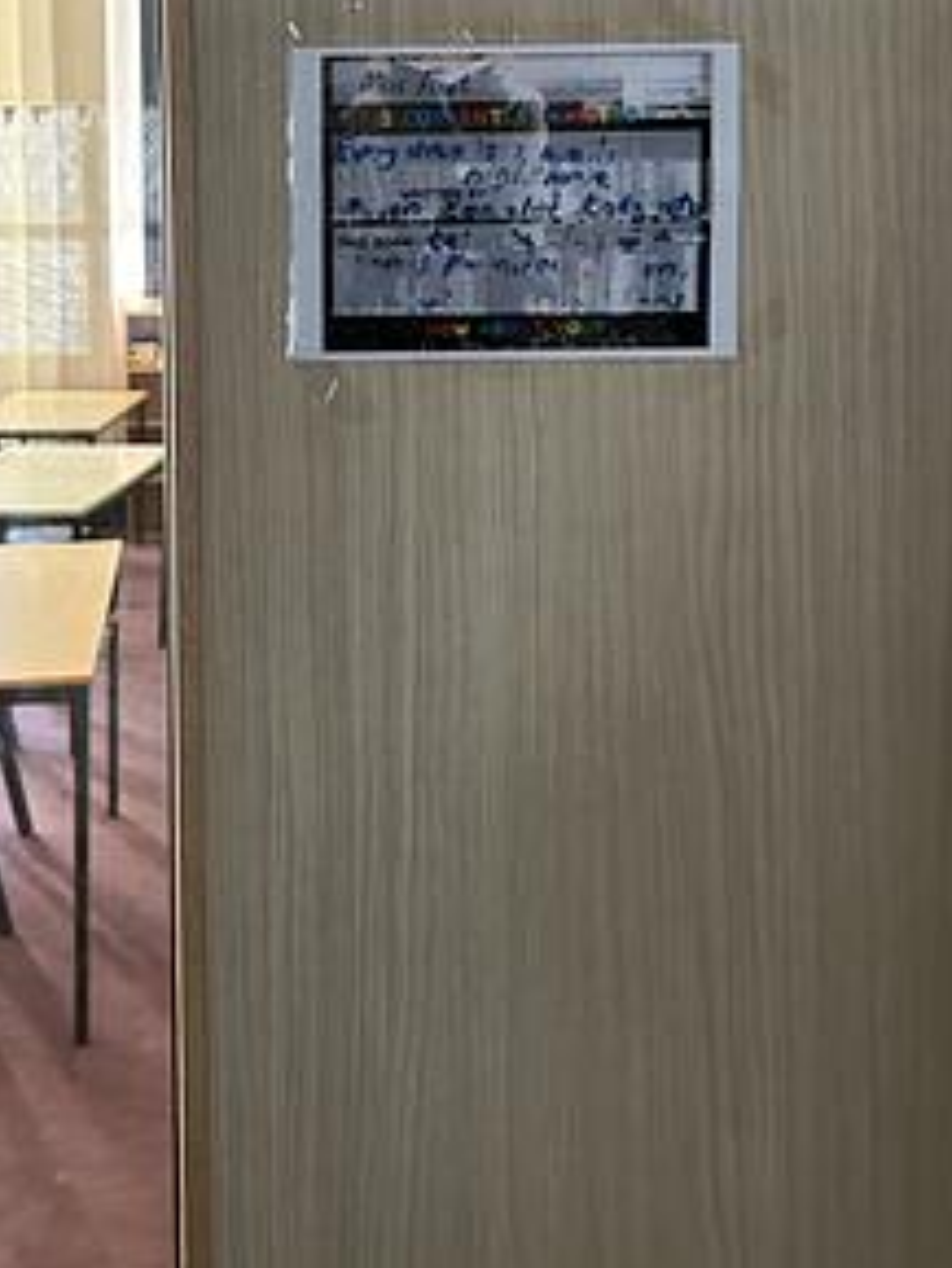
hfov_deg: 31.9
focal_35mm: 45
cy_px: 307
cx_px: 318
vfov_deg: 40.8
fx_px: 1649
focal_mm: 5.7
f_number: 1.5
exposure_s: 1/60
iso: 320
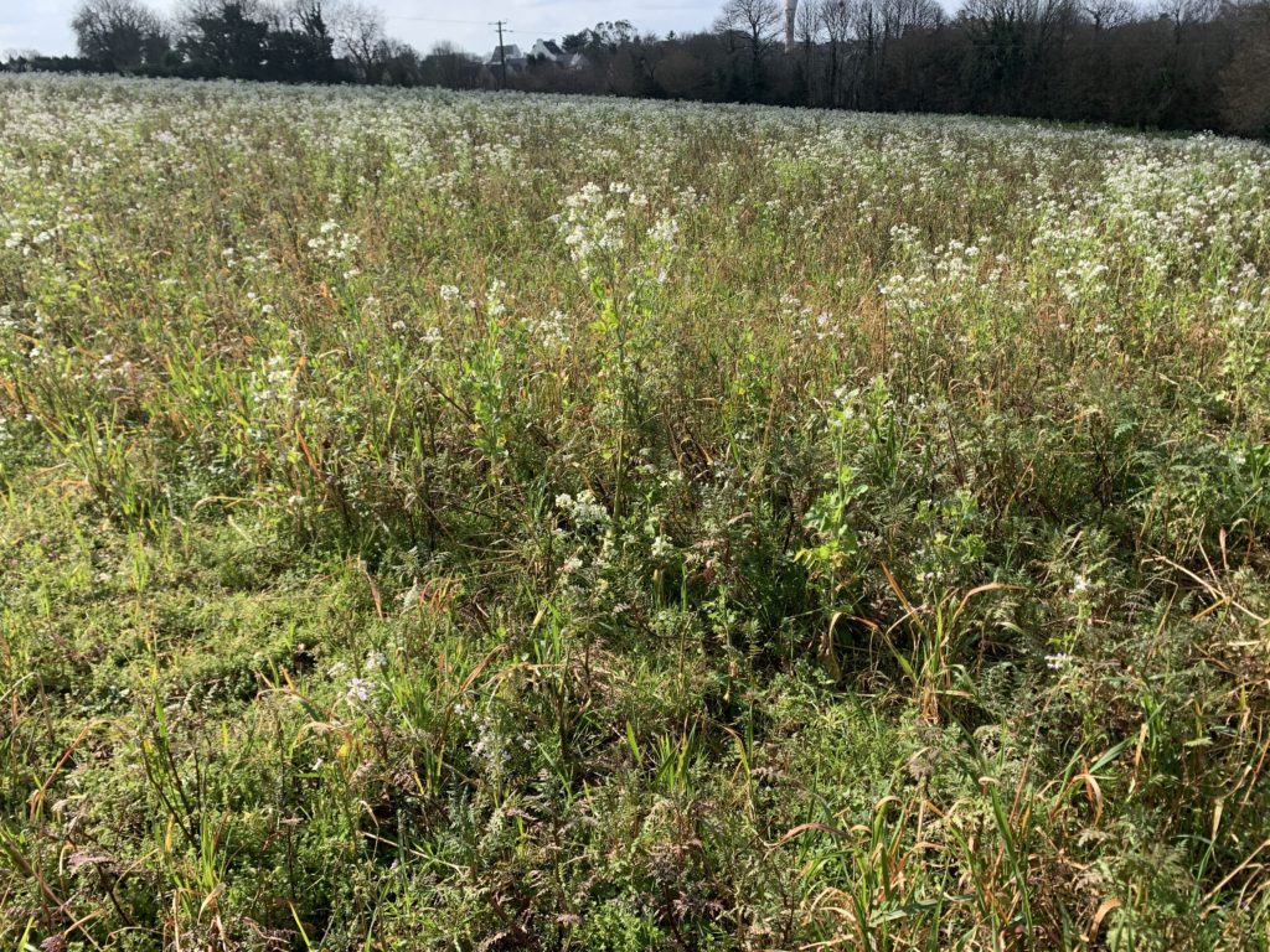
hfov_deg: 67.3
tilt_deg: -24.3
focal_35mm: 26
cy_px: 476
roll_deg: +2.0
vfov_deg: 53.1
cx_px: 635
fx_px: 954
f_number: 1.8
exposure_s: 1/1088
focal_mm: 4.25
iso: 25
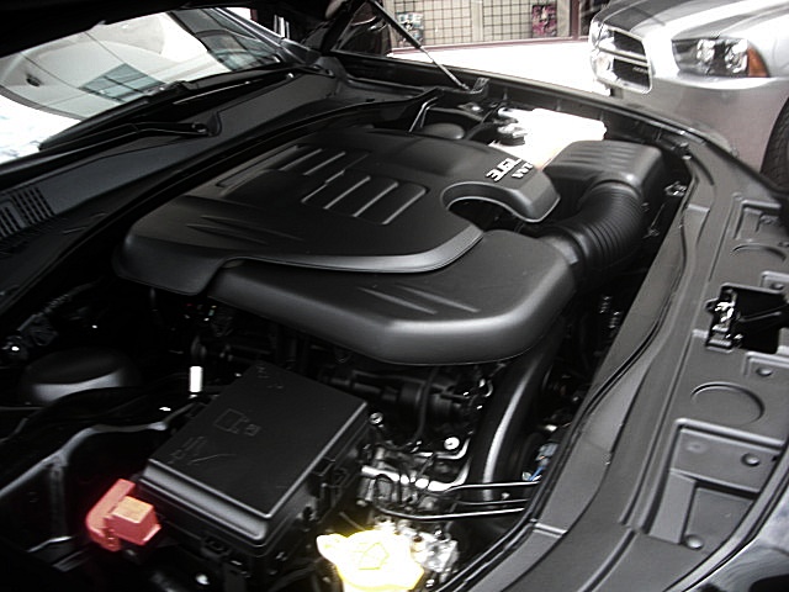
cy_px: 296
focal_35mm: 36
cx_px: 394
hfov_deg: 51.4
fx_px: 821
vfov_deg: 39.7
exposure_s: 1/100
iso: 50
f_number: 2.8
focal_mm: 6.3
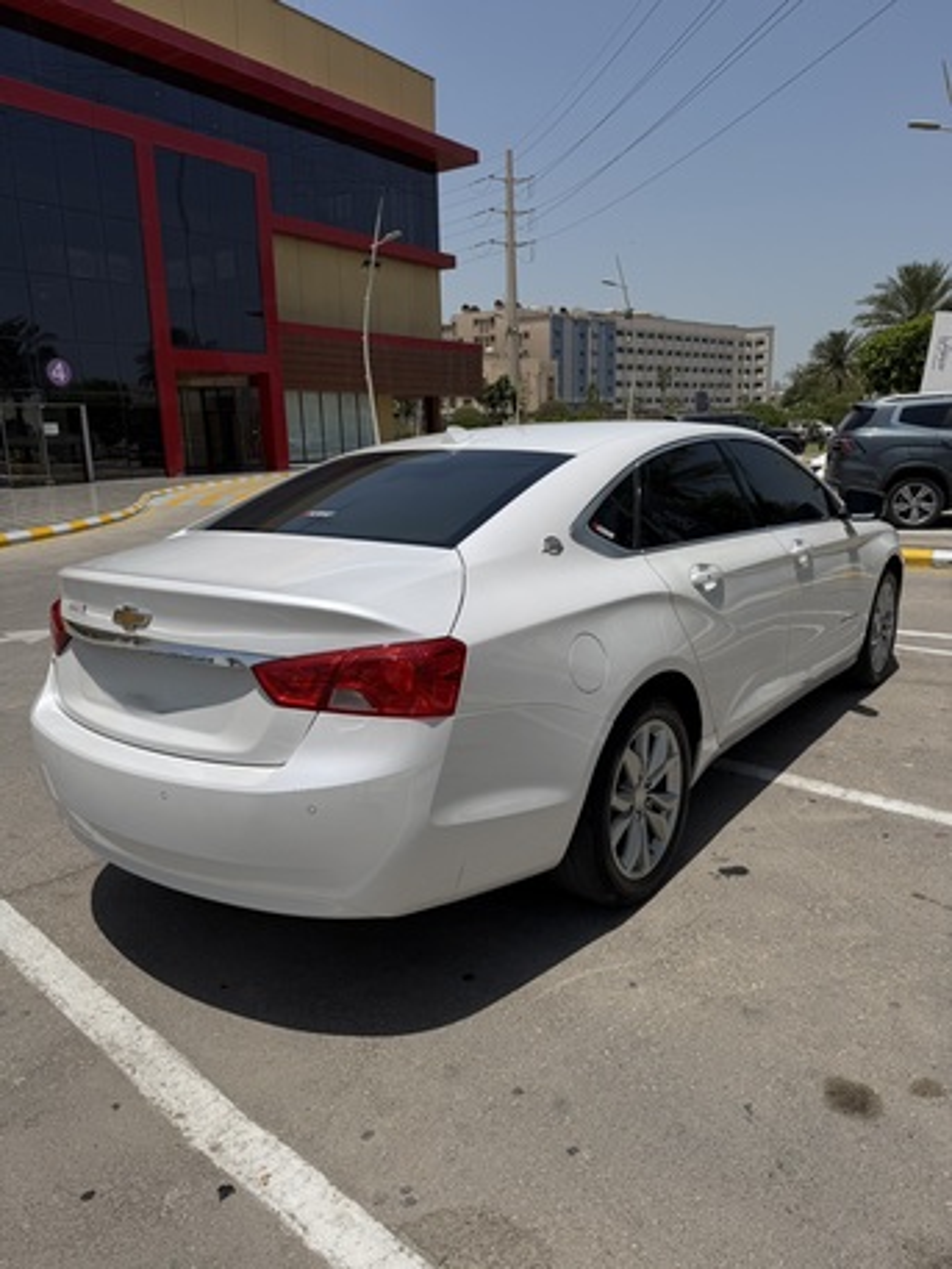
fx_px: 880
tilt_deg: -13.1
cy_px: 634
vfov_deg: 71.6
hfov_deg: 56.8
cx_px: 476
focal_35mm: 24
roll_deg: +1.1
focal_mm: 6.76
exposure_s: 1/11905
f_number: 1.78
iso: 80
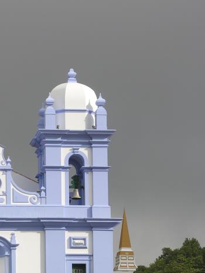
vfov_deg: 7.1
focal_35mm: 279
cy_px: 228
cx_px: 0
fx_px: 2201
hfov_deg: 5.3
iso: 50
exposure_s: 1/213
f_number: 6.8
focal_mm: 32.4
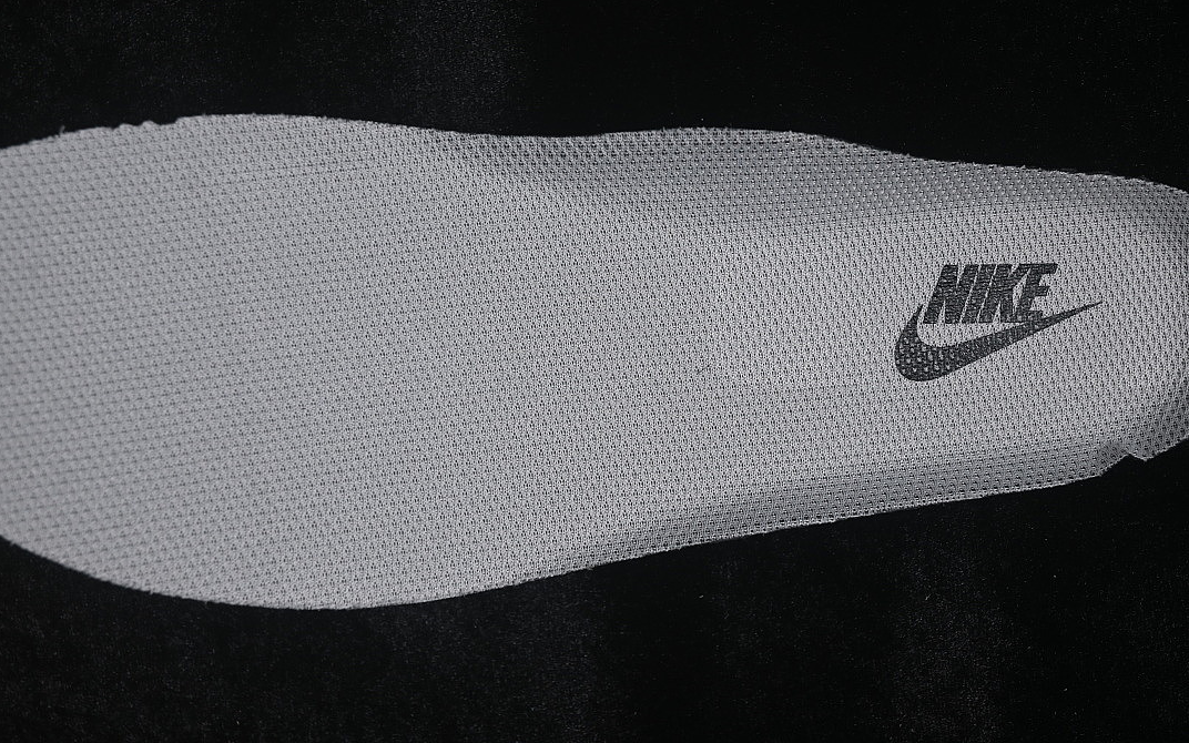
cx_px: 592
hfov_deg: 26.8
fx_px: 2495
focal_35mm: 77
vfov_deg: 16.9
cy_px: 379
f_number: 7.1
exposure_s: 1/80
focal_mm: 50
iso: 160
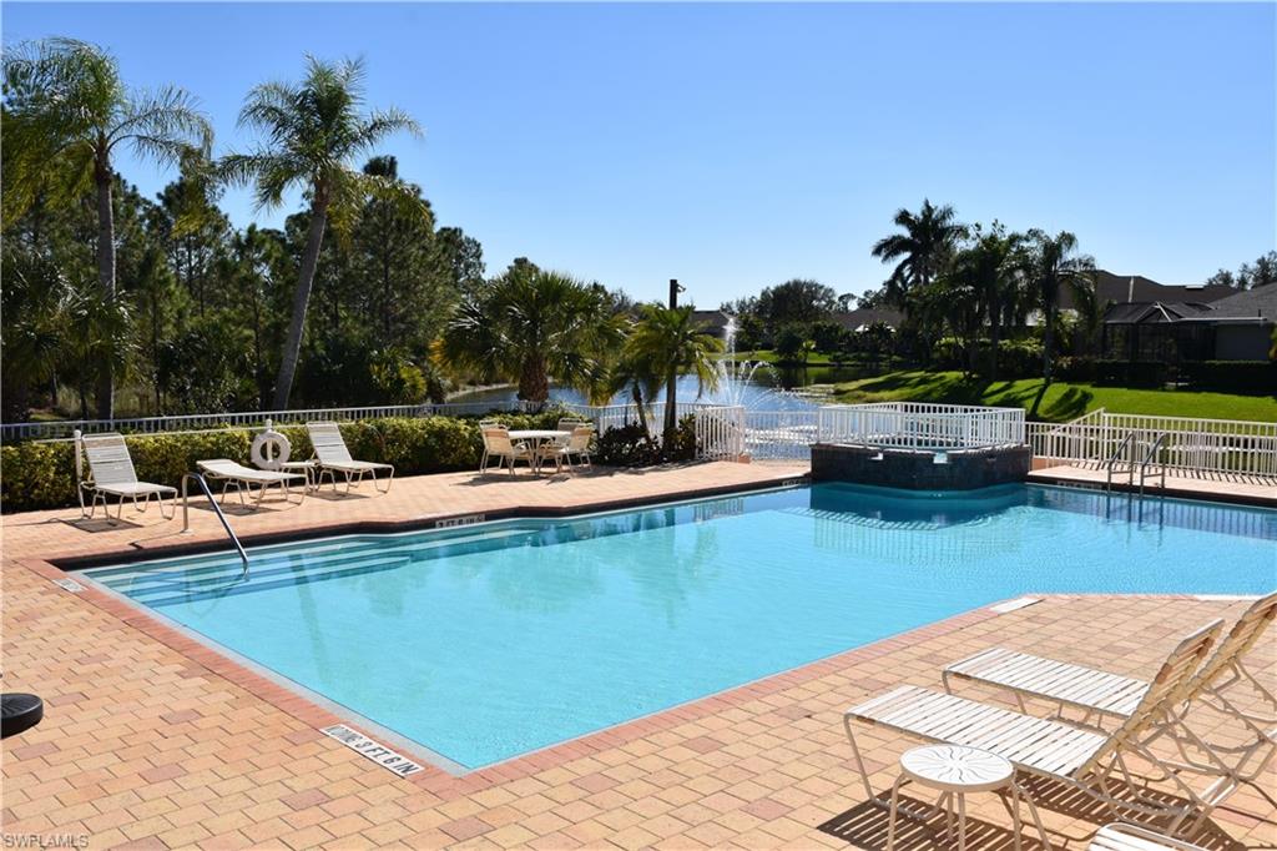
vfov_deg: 43.6
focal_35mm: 30
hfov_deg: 61.9
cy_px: 426
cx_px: 638
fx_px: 1064
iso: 100
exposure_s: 1/250
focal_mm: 20
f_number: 9
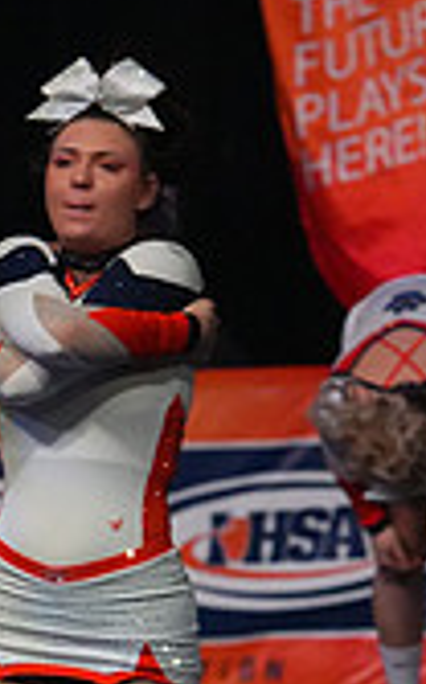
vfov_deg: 3.1
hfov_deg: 1.9
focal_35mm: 673
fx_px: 12534
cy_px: 498
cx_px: -721
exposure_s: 1/1250
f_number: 5.6
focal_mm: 190
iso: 16000
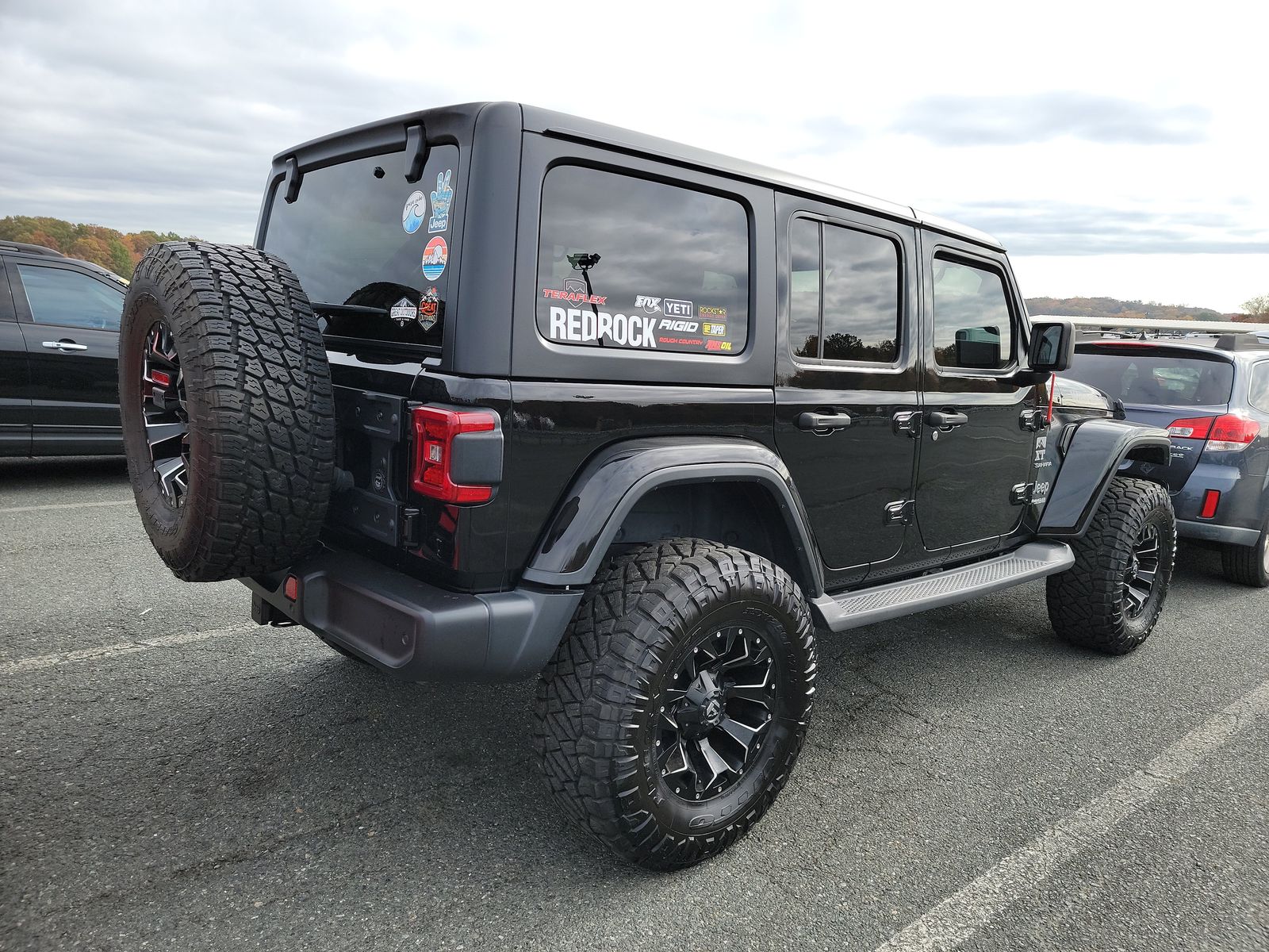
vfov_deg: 56.8
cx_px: 634
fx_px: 880
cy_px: 476
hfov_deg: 71.6
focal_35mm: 24
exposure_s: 1/423
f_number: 1.8
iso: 50
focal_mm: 6.7
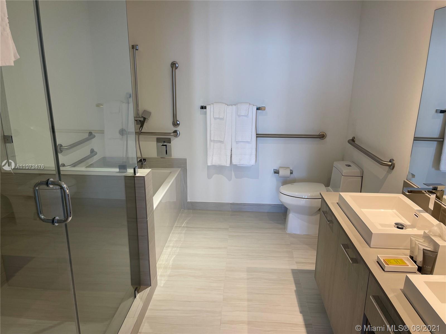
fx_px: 335
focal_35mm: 26
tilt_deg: -16.6
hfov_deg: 67.3
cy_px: 167
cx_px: 223
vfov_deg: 53.1
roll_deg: -1.1
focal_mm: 5.1
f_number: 1.6
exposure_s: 1/60
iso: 64
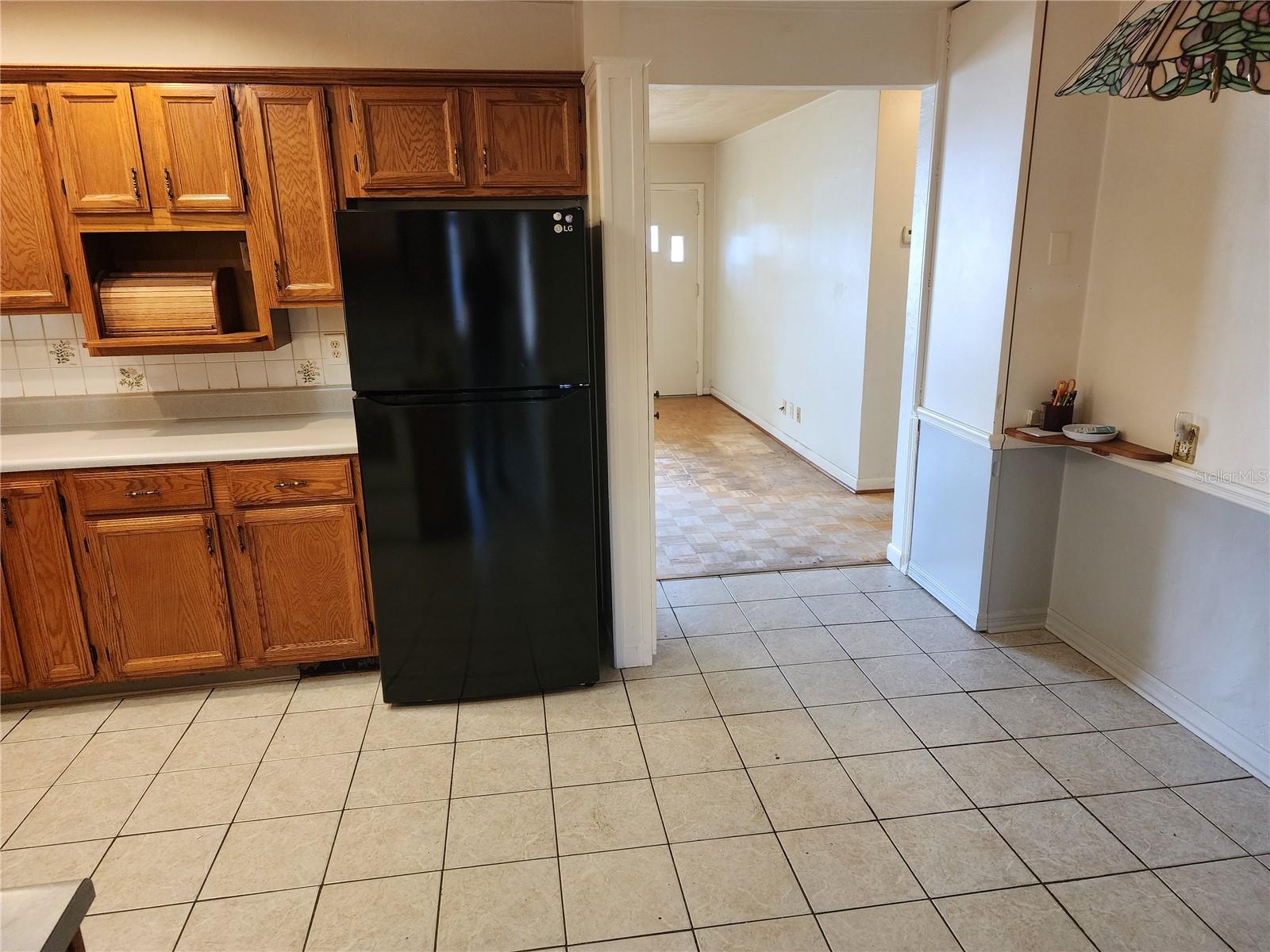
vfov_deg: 58.9
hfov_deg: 73.9
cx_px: 635
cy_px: 476
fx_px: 844
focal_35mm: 23
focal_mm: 6.4
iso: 500
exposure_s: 1/120
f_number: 1.8
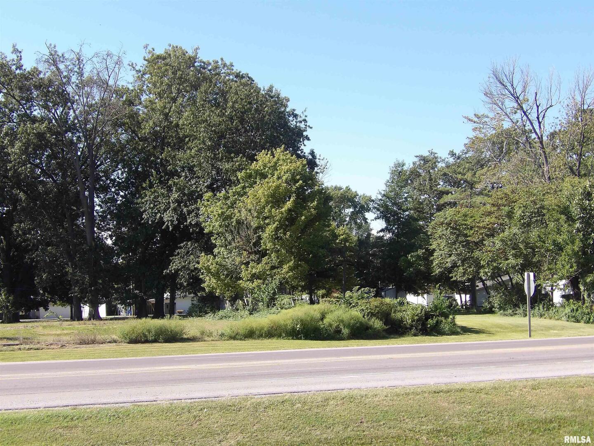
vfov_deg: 23.7
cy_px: 223
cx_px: 297
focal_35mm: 62
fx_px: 1064
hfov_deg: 31.2
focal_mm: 11.1
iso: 100
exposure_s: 1/352
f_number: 4
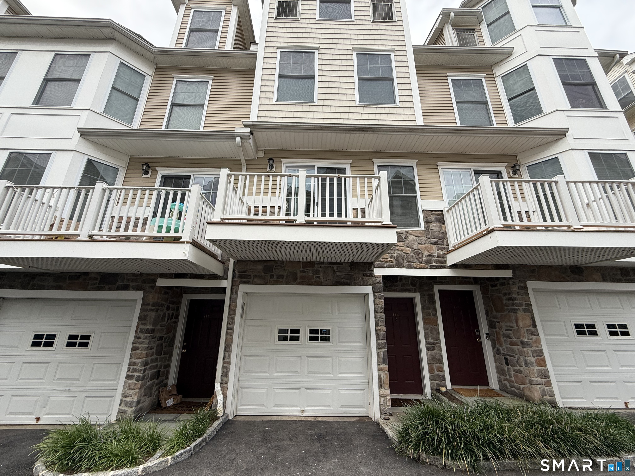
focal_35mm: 14
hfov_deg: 102.1
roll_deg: -1.1
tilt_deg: +19.1
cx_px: 318
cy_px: 238
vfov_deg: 85.7
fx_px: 257
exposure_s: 1/357
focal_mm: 2.22
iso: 50
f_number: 2.2
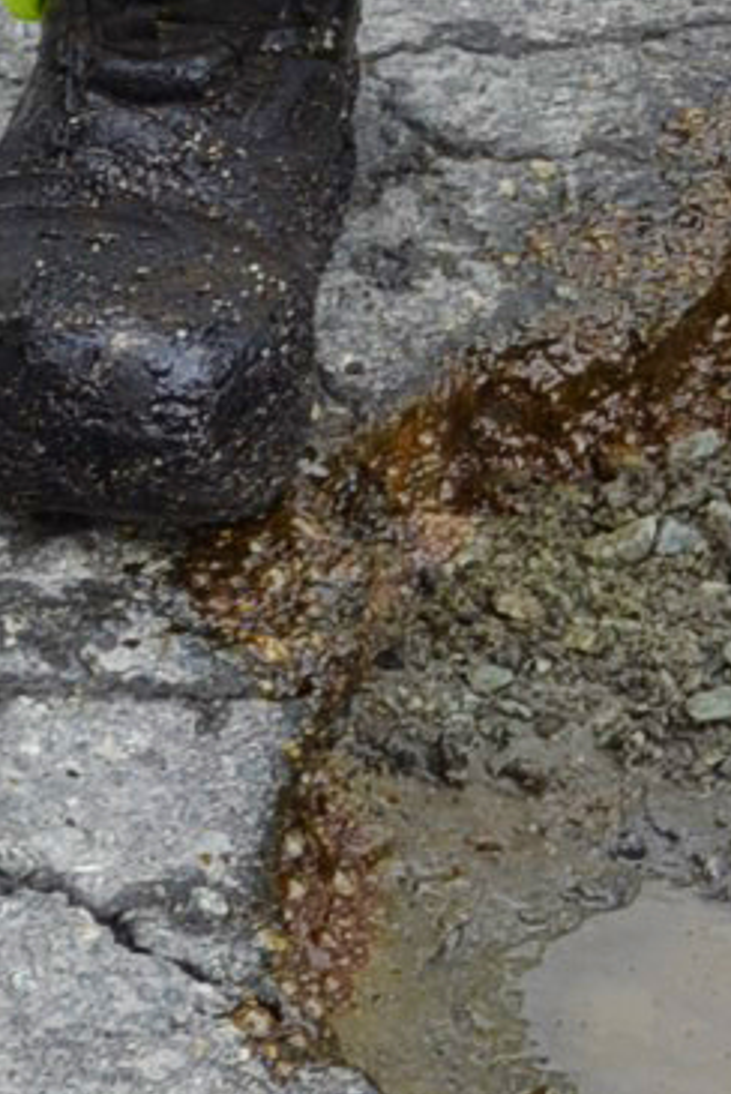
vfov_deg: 8.9
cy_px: -372
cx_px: 1408
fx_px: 6900
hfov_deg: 5.9
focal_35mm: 227
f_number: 5.6
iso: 160
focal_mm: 24
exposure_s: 1/125
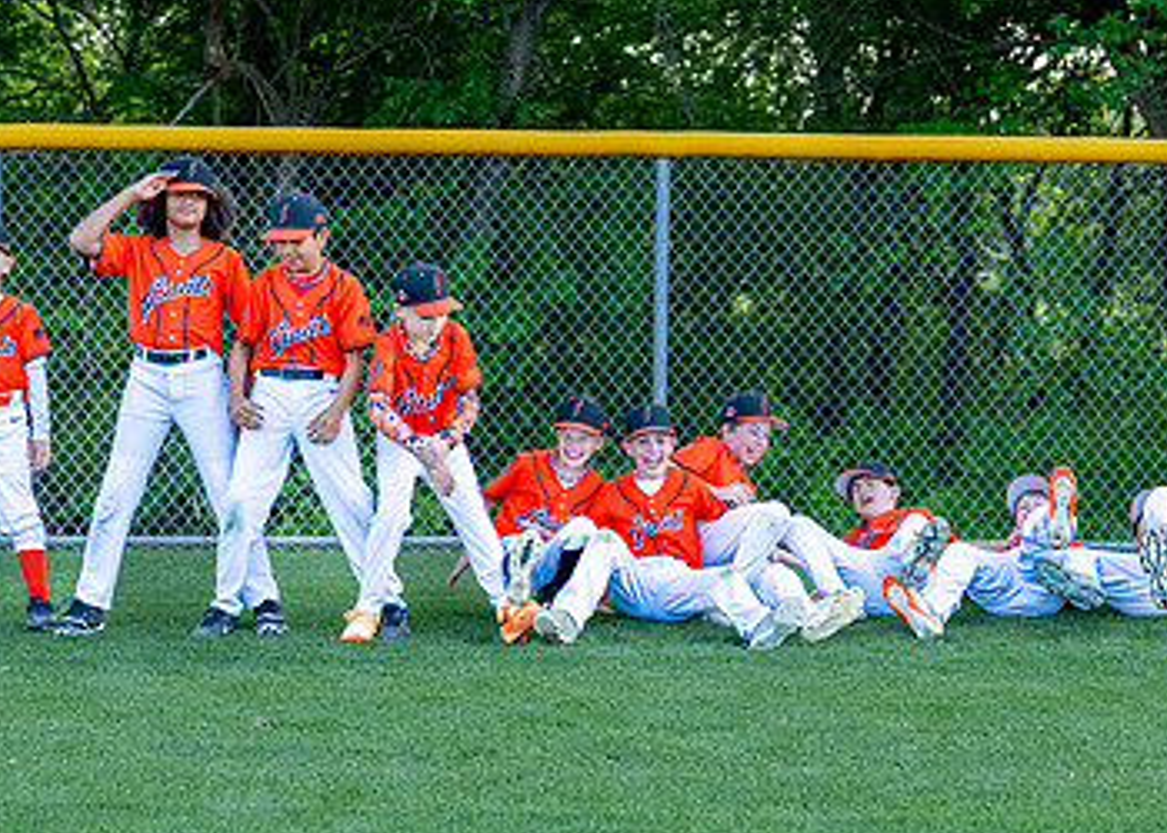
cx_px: 695
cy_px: 479
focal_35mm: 93
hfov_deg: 21.4
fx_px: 3082
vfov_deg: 15.4
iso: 400
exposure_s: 1/1000
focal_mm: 50
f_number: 2.8
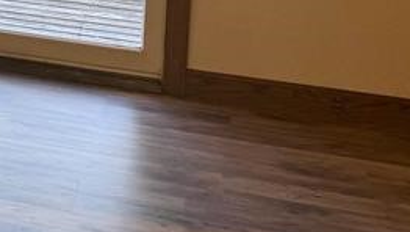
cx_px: -327
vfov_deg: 11.0
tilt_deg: -3.2
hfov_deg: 17.2
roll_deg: -1.4
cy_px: -204
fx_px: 1110
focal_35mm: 102
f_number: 1.78
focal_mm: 6.76
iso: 64
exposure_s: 1/175
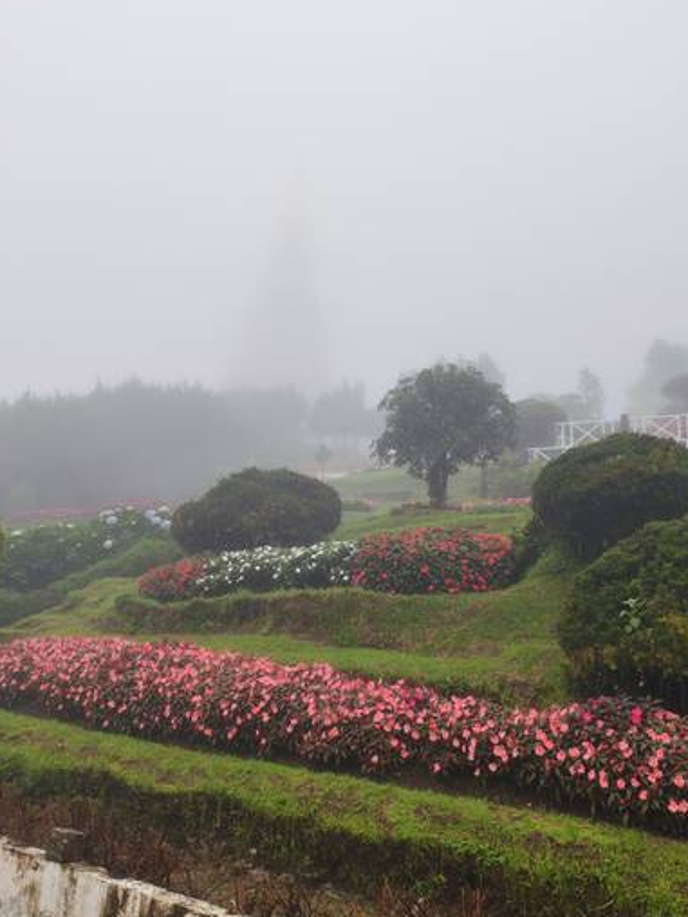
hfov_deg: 41.8
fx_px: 901
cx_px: 358
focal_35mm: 34
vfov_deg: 53.9
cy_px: 412
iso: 50
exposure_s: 1/310
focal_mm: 6.12
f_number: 1.9
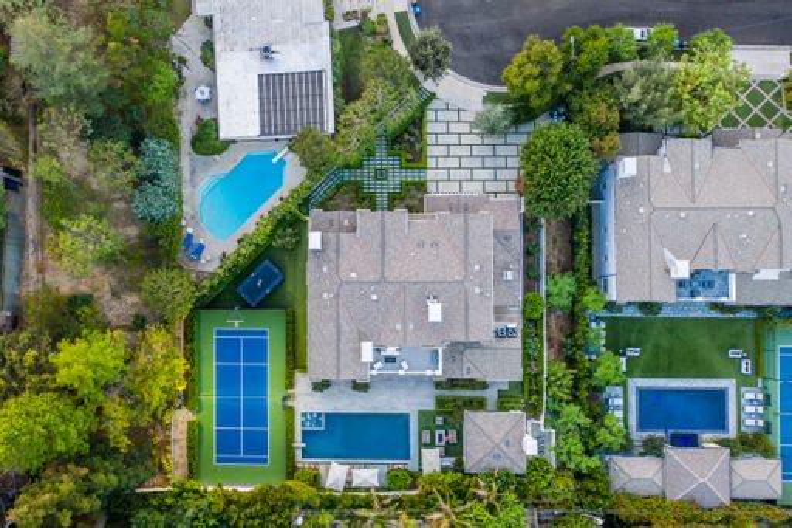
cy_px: 264
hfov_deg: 65.5
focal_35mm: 28
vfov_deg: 46.4
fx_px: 616
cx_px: 396
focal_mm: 10.26
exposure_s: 1/80
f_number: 2.8
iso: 100
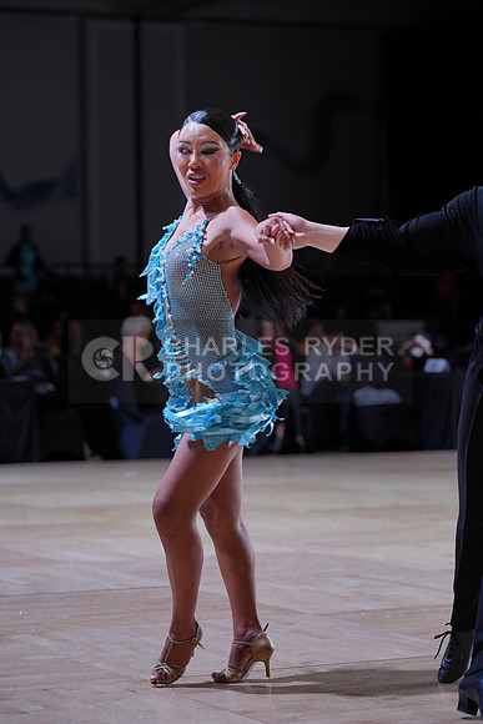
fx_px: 2232
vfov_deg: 18.4
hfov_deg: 12.3
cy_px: 362
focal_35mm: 111
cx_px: 242
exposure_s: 1/400
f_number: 4
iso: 500
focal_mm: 111
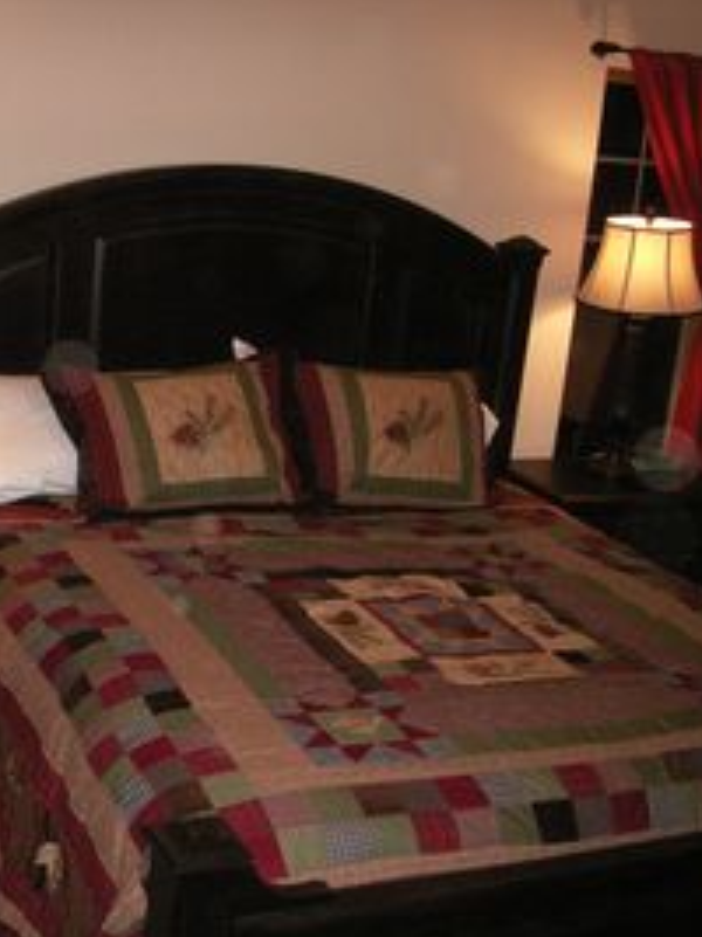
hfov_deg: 27.9
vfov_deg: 37.5
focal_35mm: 51
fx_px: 1380
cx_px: 130
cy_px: 474
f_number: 3.5
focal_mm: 7.7
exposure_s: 1/40
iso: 160
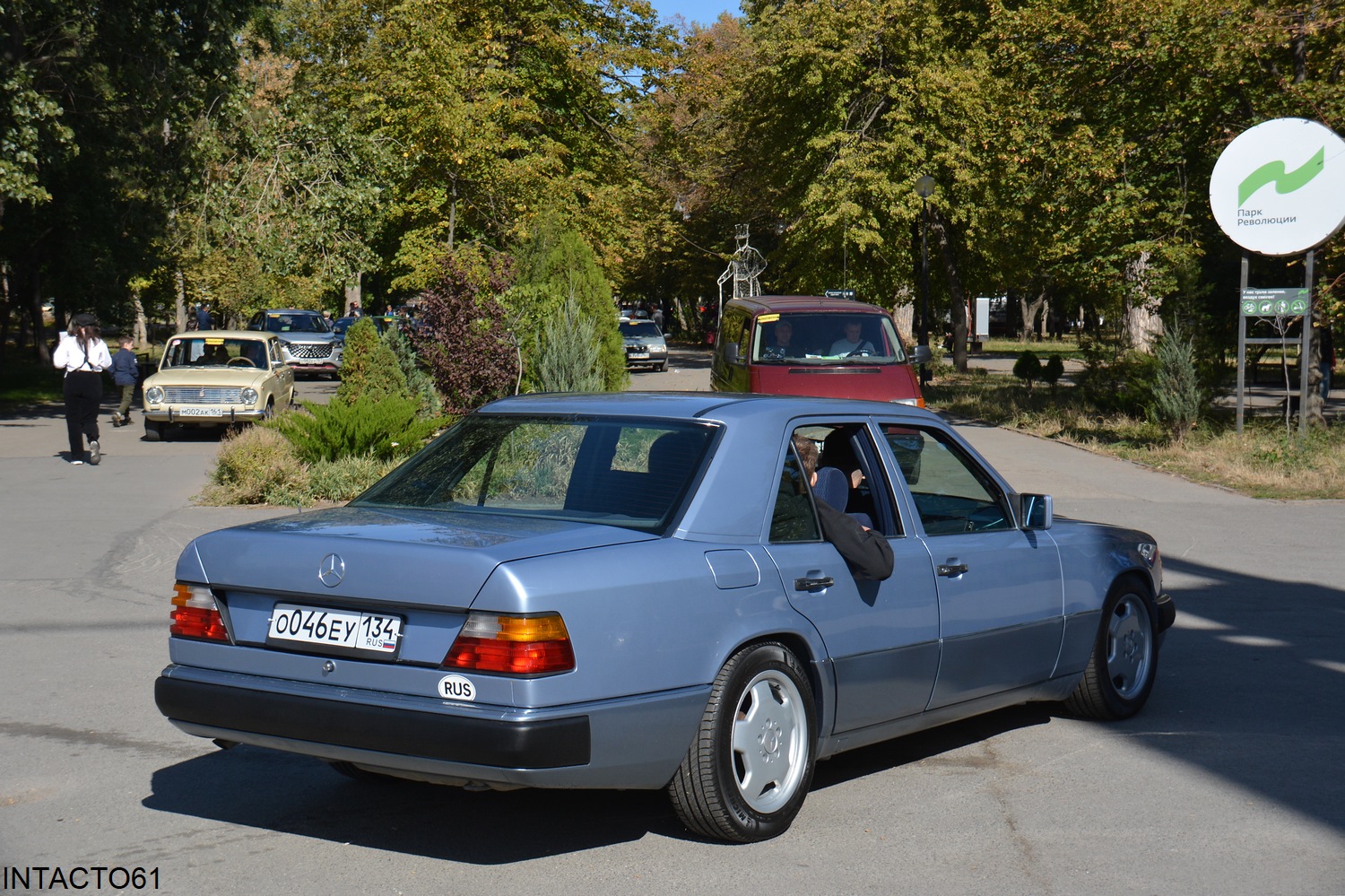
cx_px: 672
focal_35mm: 57
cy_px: 448
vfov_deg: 23.8
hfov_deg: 35.1
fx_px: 2129
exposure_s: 1/1600
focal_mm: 38
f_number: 6.3
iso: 400
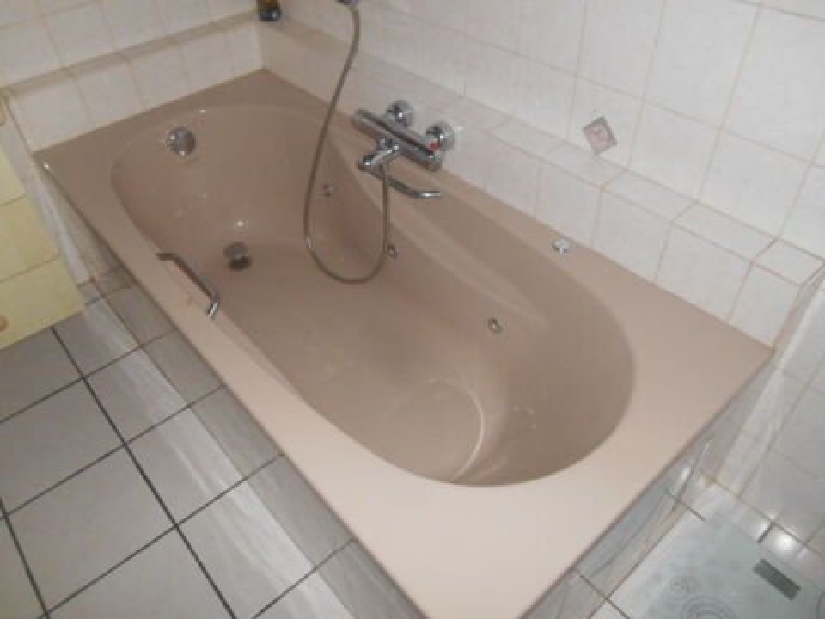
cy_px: 310
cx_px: 412
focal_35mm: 26
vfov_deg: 53.1
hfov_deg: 67.3
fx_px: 620
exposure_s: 1/25
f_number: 3.4
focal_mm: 4.7
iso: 200
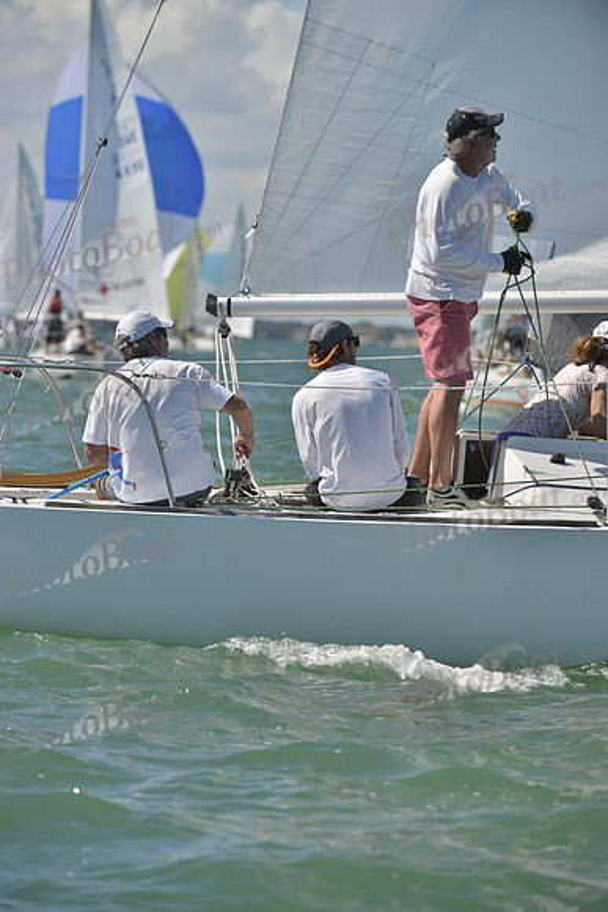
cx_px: 304
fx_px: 5316
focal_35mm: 210
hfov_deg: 6.5
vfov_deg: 9.8
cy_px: 456
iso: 200
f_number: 5.6
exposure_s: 1/1600
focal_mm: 210
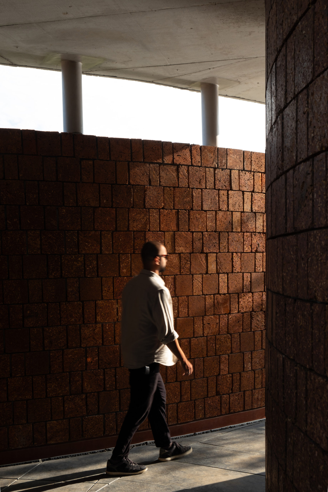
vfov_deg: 43.6
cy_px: 246
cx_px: 164
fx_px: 615
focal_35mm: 45
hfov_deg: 29.9
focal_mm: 30.2
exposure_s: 1/25
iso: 125
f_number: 8
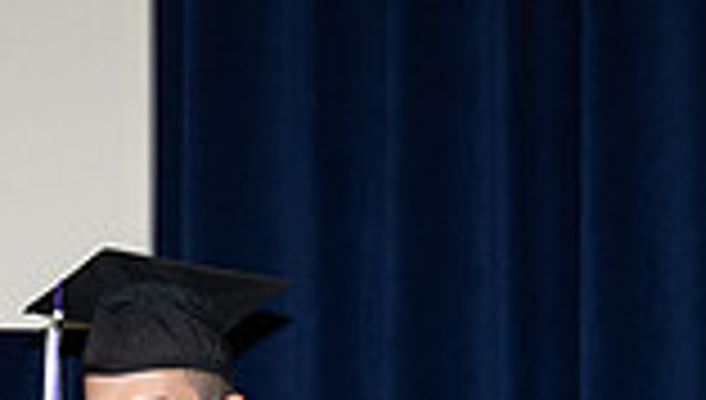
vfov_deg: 3.9
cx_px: 260
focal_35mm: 305
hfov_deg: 7.1
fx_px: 5720
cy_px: 948
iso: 1000
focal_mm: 64
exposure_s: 1/125
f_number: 5
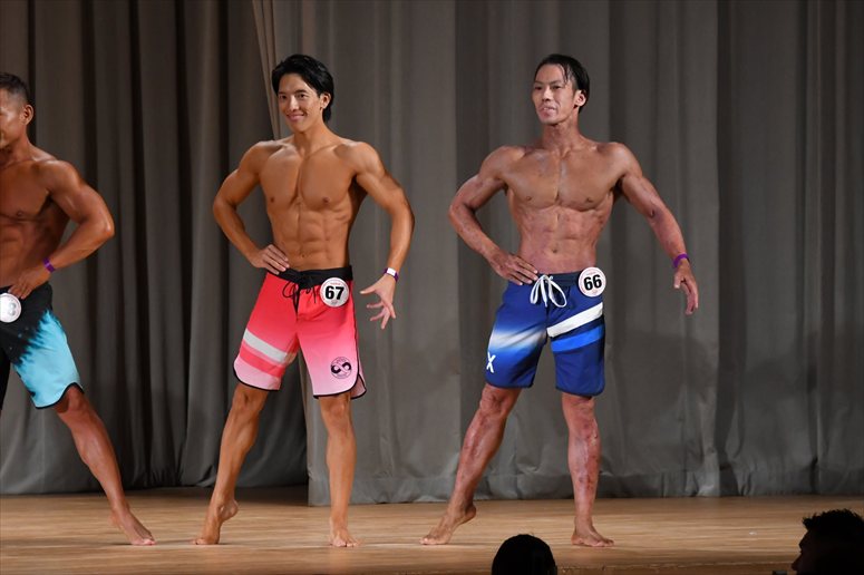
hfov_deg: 8.1
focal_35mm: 255
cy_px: 288
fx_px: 6117
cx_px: 432
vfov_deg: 5.4
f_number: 5.6
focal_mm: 170
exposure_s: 1/400
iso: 3200
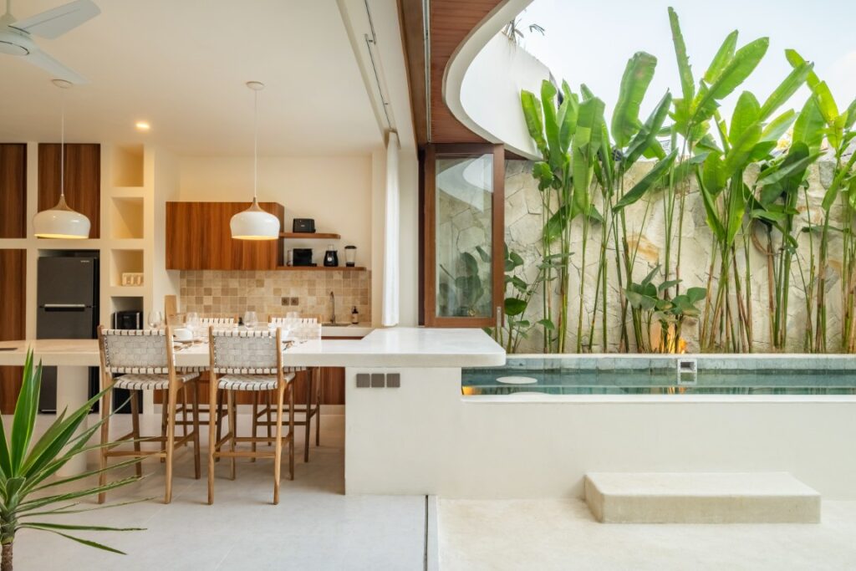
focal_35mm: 22
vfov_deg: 57.2
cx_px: 428
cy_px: 286
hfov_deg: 78.6
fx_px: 523
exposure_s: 1/40
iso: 640
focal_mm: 14.5
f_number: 9
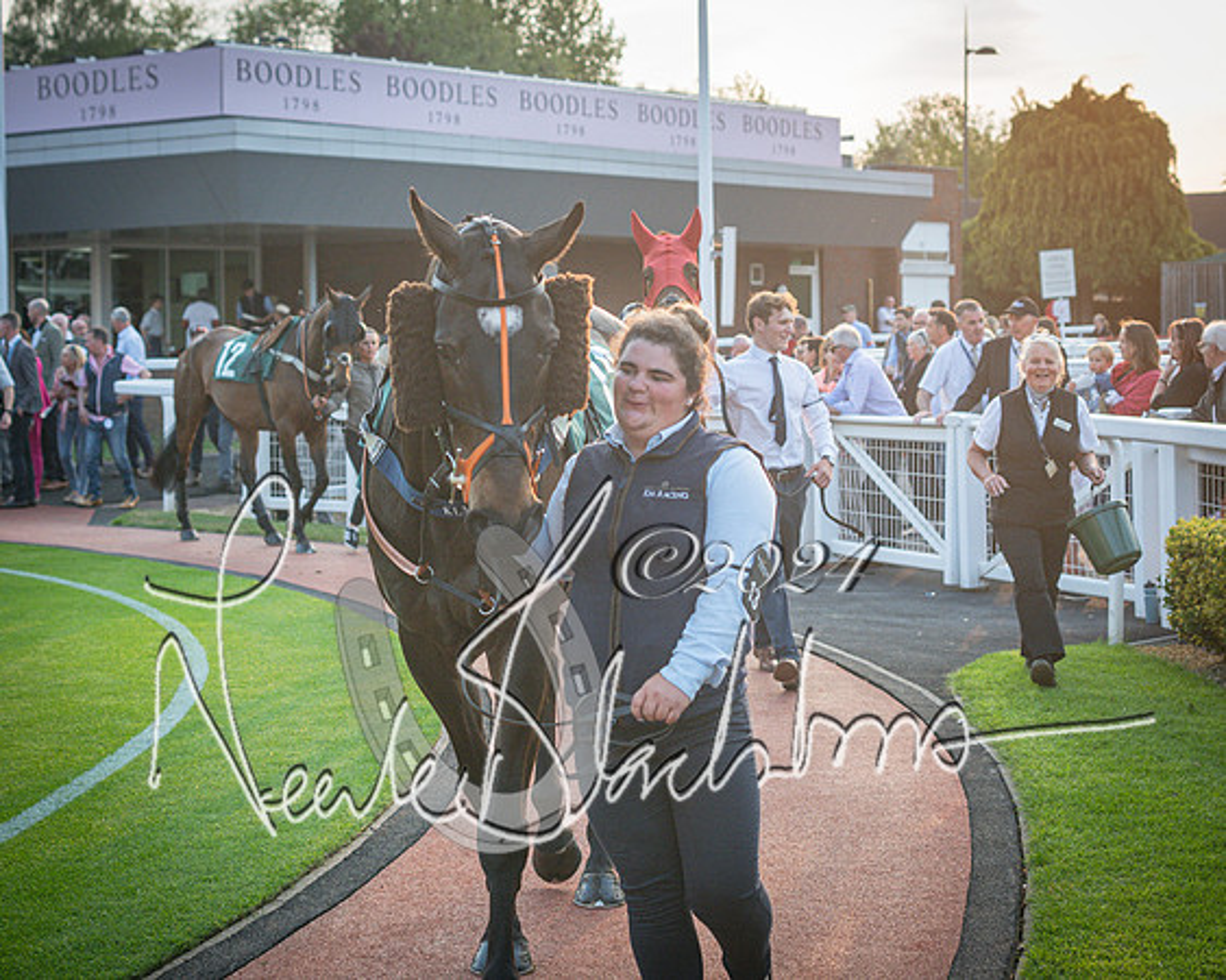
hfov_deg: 27.5
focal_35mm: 69
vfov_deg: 22.1
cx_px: 673
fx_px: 2501
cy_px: 386
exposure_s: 1/1600
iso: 640
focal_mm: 50
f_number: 3.5
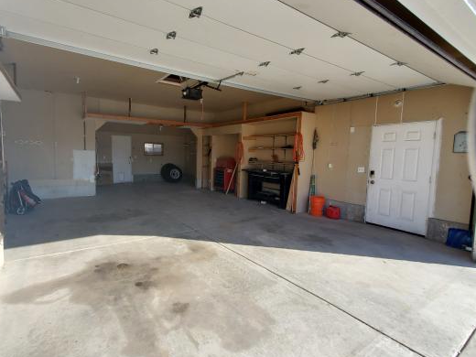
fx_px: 220
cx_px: 190
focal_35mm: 16
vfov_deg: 78.0
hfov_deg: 93.3
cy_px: 164
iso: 50
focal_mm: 1.8
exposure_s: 1/372
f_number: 2.2
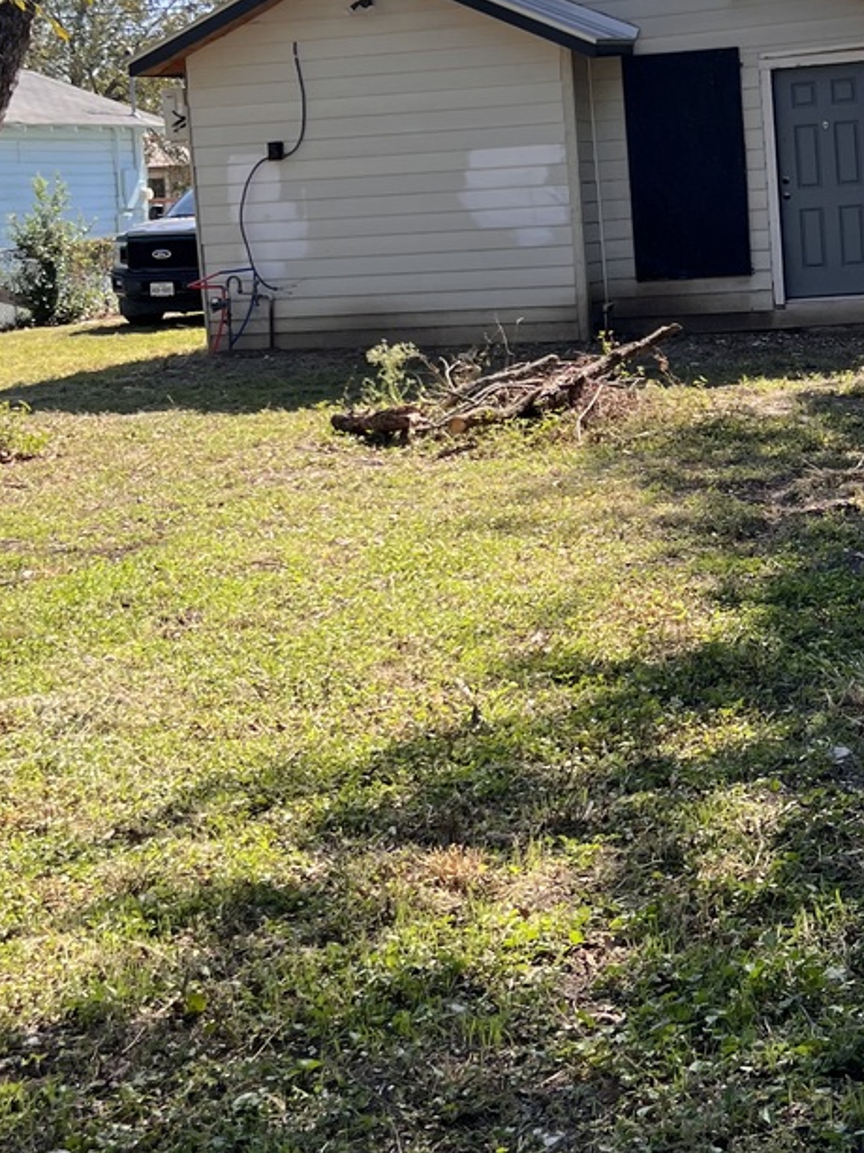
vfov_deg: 31.4
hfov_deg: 23.6
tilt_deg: -4.3
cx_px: 701
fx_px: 2031
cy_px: 379
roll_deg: +3.8
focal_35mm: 61
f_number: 1.5
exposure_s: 1/1972
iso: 50
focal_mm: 5.7
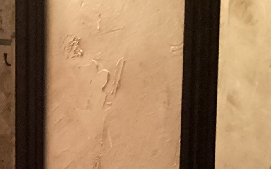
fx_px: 724
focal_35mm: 98
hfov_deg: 19.9
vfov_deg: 12.6
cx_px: -52
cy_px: 262
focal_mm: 3.3
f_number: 2.4
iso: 640
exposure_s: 1/20
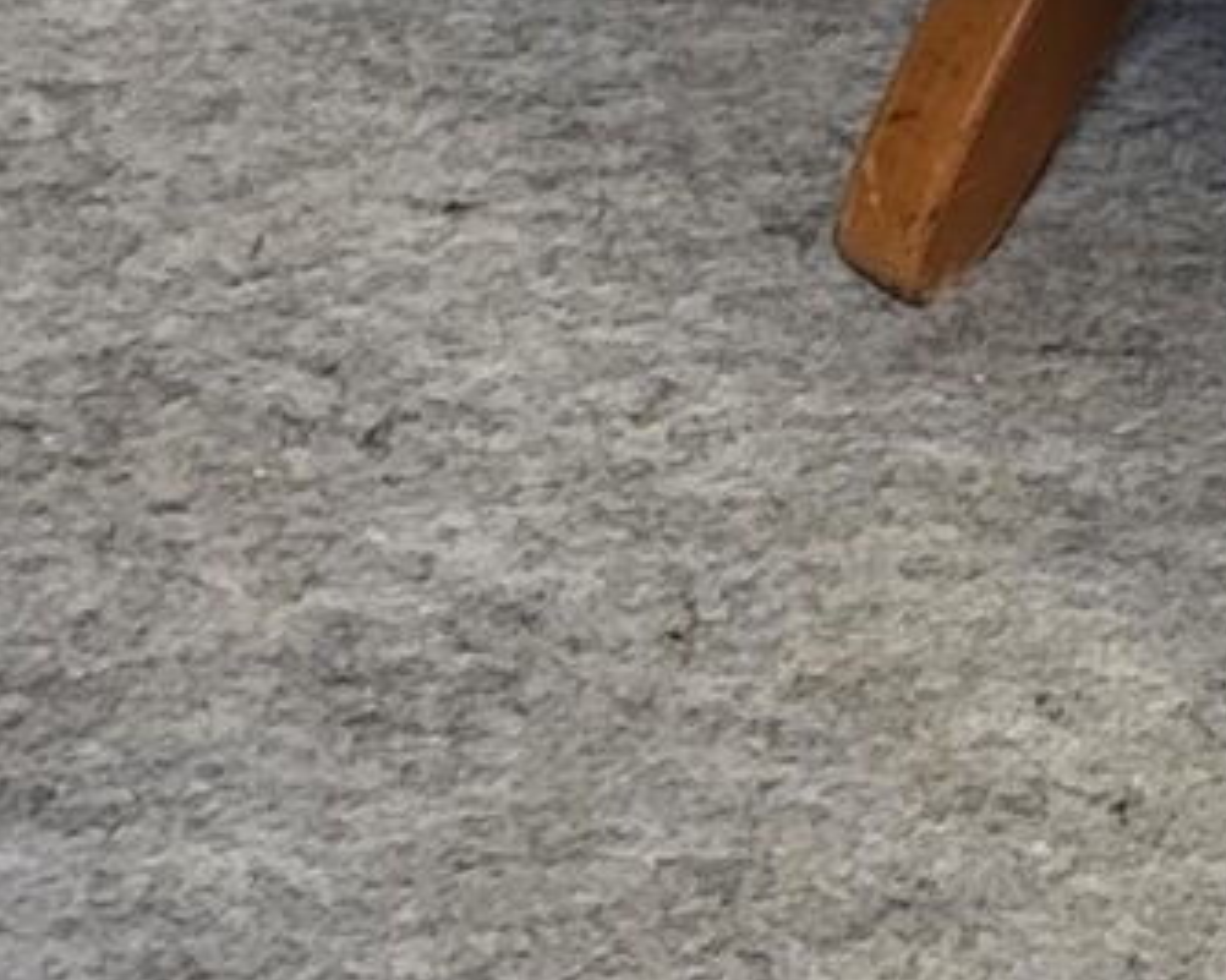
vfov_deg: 8.9
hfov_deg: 11.5
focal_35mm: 152
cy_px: -1593
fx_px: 5514
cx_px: 2390
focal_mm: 5.4
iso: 320
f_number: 1.8
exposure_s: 1/50
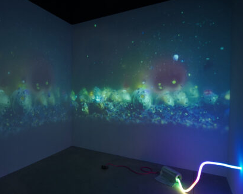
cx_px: 100
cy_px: 97
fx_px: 165
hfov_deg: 72.0
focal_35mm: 23
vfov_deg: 60.8
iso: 2500
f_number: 6.3
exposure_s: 1/30
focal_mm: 20
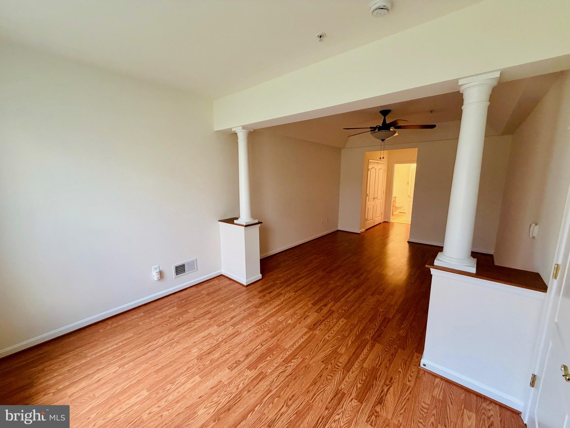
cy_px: 214
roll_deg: -0.5
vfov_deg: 85.7
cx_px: 285
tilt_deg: -9.5
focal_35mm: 14
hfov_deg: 102.1
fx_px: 231
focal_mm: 2.22
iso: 320
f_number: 2.2
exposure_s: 1/60
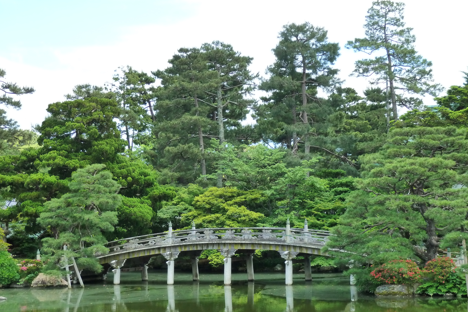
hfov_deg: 32.4
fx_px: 806
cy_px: 169
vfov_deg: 21.9
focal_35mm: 62
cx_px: 236
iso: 200
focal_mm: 9.7
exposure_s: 1/160
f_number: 3.9
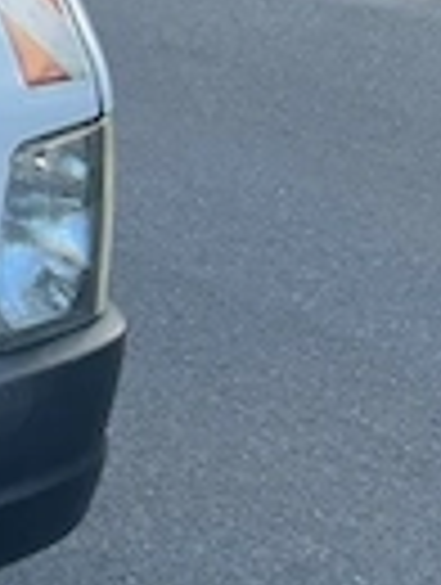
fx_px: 2709
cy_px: -22
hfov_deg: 8.2
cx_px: -774
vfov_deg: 12.2
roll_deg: +0.0
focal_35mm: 160
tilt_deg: -8.7
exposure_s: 1/1295
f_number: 1.5
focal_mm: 5.7
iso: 50
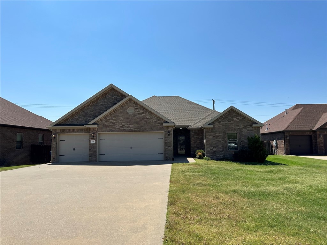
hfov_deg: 71.6
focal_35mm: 24
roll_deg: +0.4
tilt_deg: +4.6
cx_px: 164
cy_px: 122
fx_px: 227
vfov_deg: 56.8
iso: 80
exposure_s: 1/5000
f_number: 1.78
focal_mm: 6.86
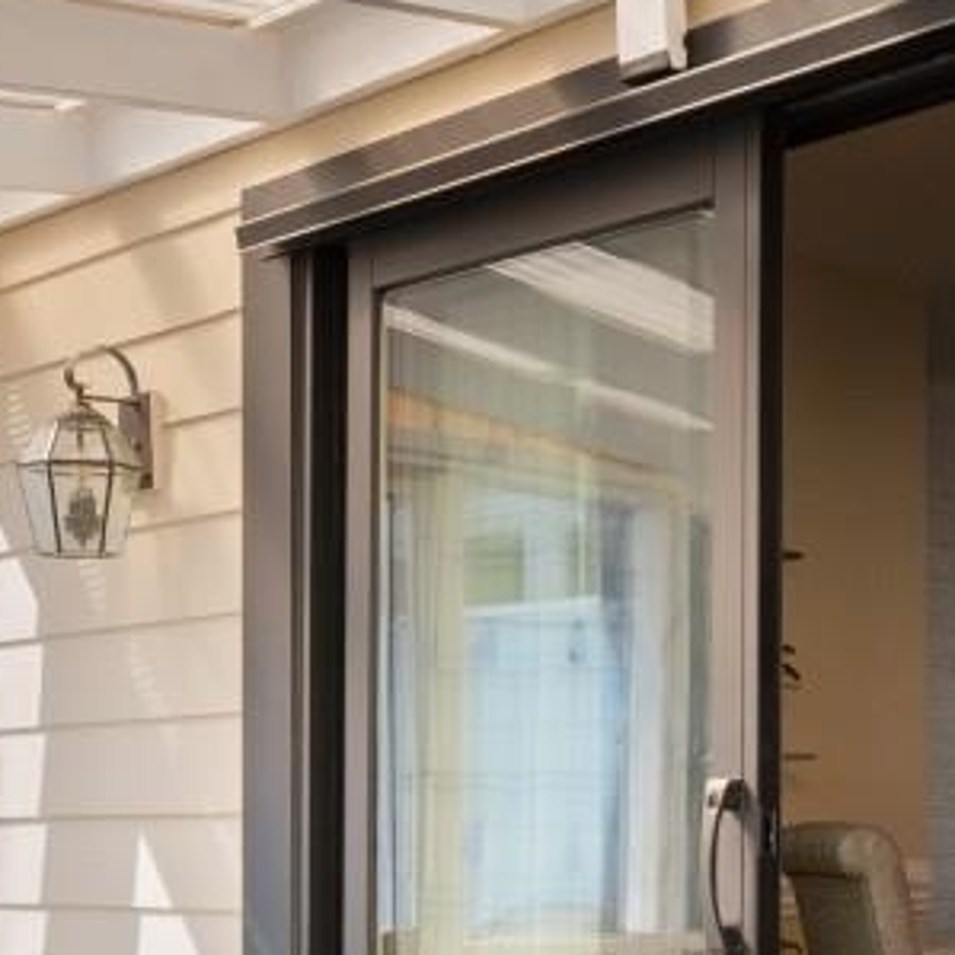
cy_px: 808
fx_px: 2154
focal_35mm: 69
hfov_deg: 24.9
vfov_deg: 24.5
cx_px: 623
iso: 100
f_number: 4.5
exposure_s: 1/80
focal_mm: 10
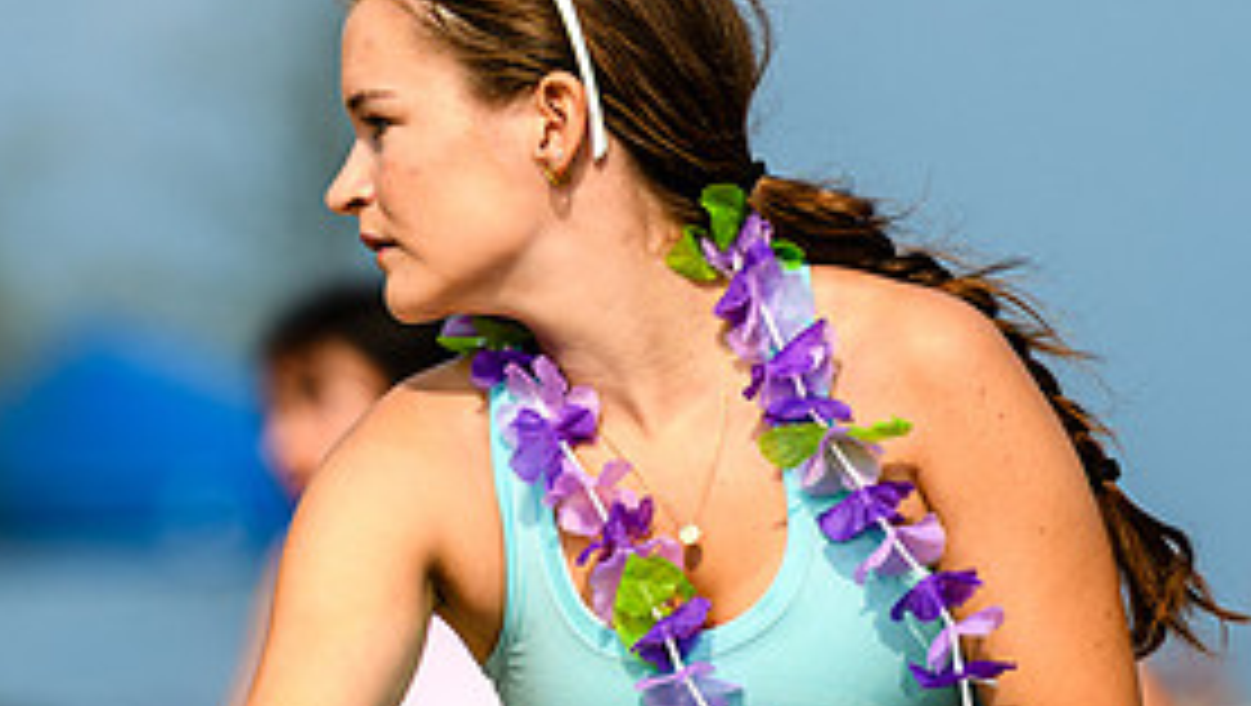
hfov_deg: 2.6
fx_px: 27326
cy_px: 485
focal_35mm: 823
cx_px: 807
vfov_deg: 1.5
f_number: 3.2
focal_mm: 200
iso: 100
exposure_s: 1/2000
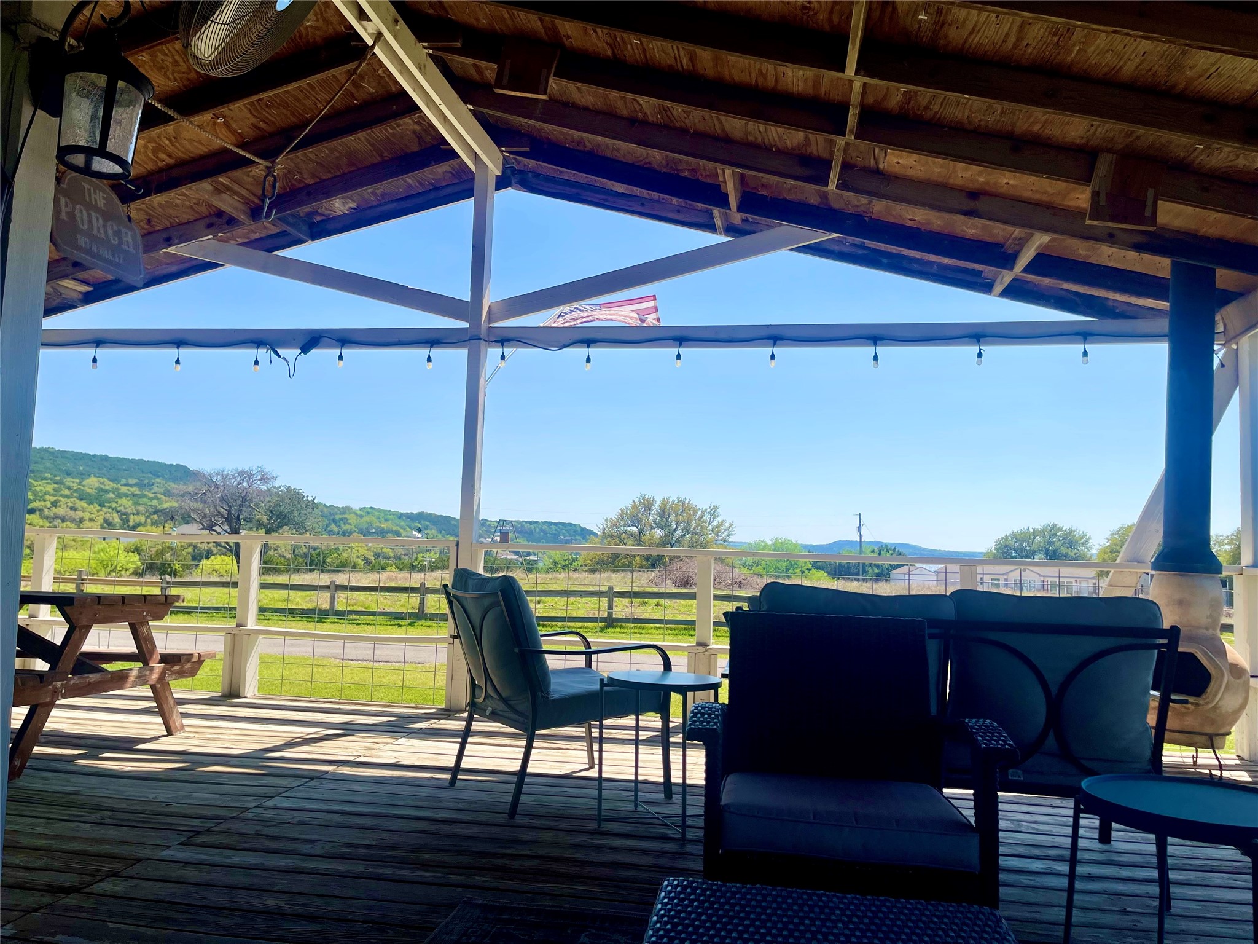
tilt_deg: +3.3
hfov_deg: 69.4
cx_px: 629
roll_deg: -1.2
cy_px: 472
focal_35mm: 25
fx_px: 909
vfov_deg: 54.9
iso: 32
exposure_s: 1/4717
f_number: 1.6
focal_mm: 5.1
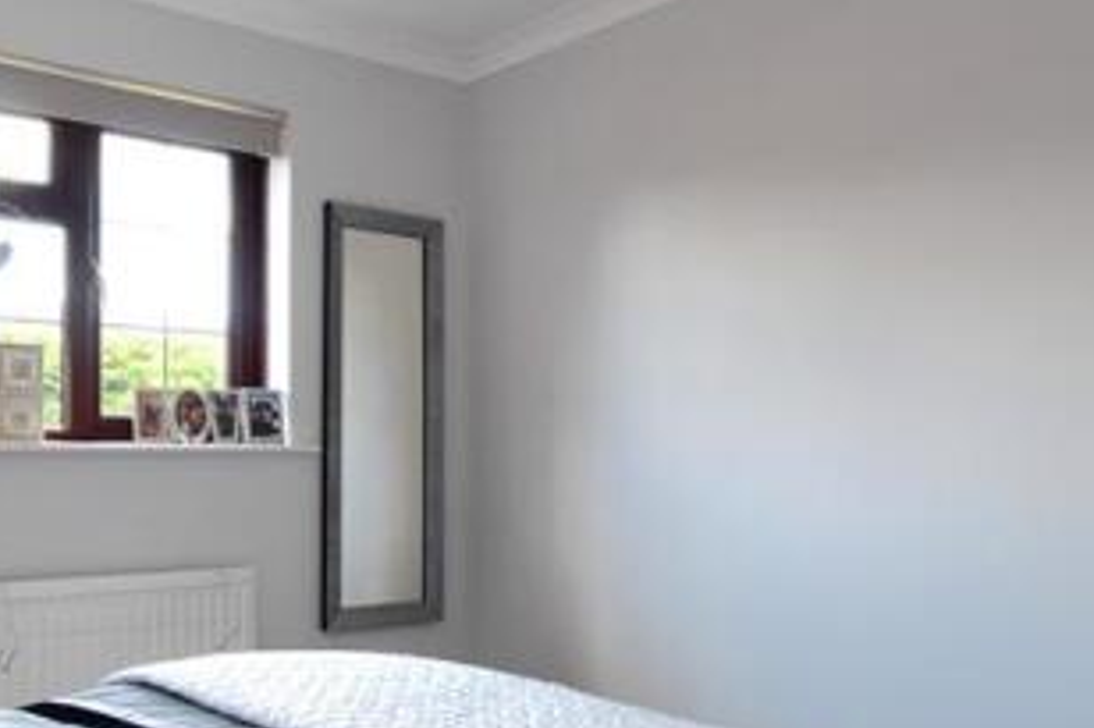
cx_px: 327
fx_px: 972
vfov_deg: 40.8
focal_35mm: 32
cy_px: 460
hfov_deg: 56.9
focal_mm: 10
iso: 400
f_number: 8
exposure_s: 1/50
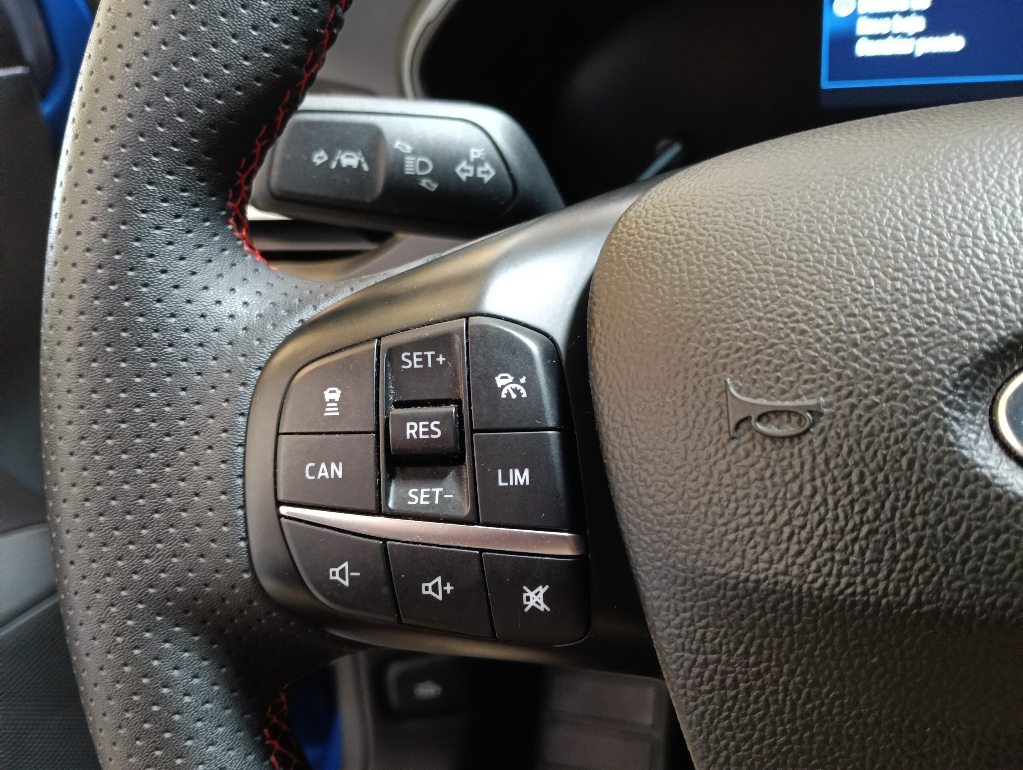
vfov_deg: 51.5
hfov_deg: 65.2
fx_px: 799
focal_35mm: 27
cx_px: 512
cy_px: 385
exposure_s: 1/25
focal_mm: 3.98
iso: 1000
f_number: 16
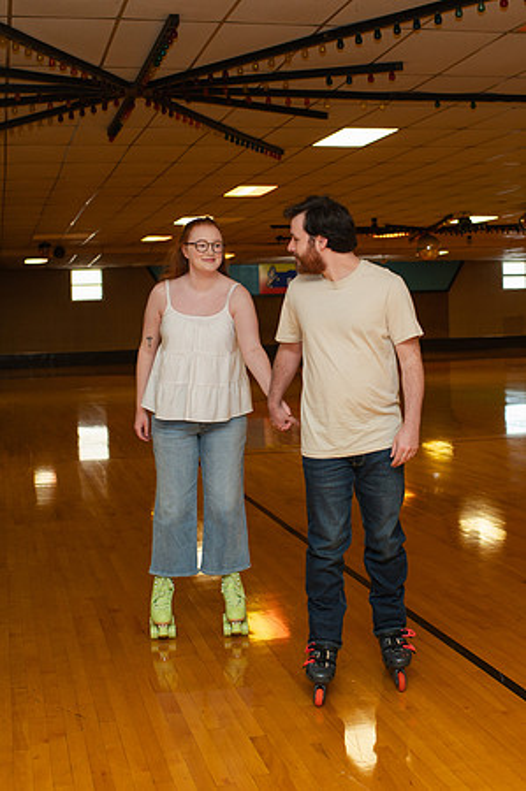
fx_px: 1155
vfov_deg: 37.8
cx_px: 324
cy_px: 396
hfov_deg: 25.6
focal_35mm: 53
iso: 1000
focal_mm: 35
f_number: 3.2
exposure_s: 1/200
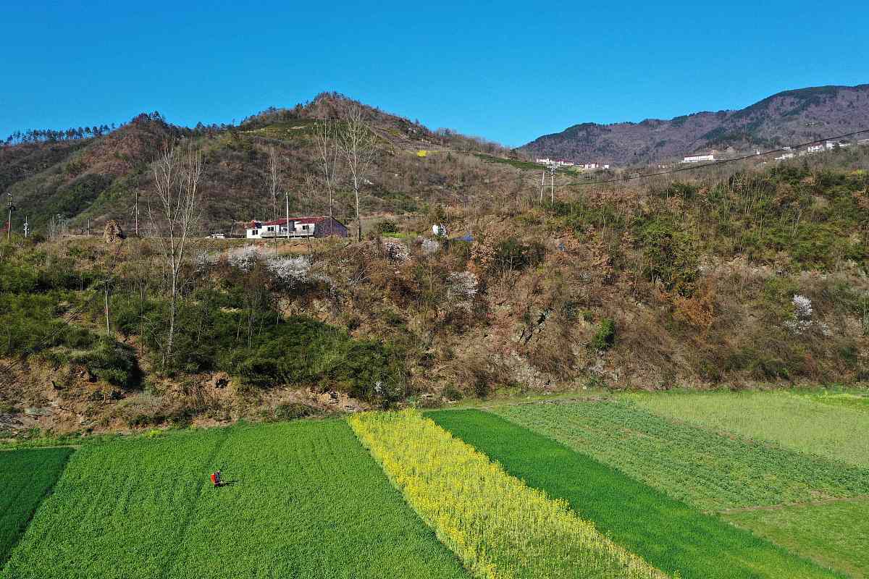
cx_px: 434
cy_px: 290
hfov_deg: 65.5
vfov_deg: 46.4
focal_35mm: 28
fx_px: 676
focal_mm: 10.26
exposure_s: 1/200
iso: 100
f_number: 8
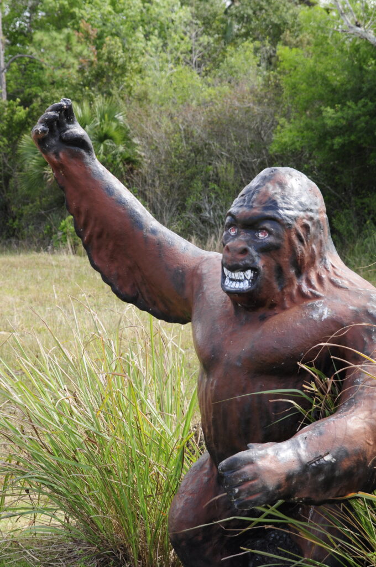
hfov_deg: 16.5
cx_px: 188
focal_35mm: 82
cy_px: 284
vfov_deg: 24.6
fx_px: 1296
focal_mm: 55
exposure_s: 1/160
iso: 200
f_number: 6.3
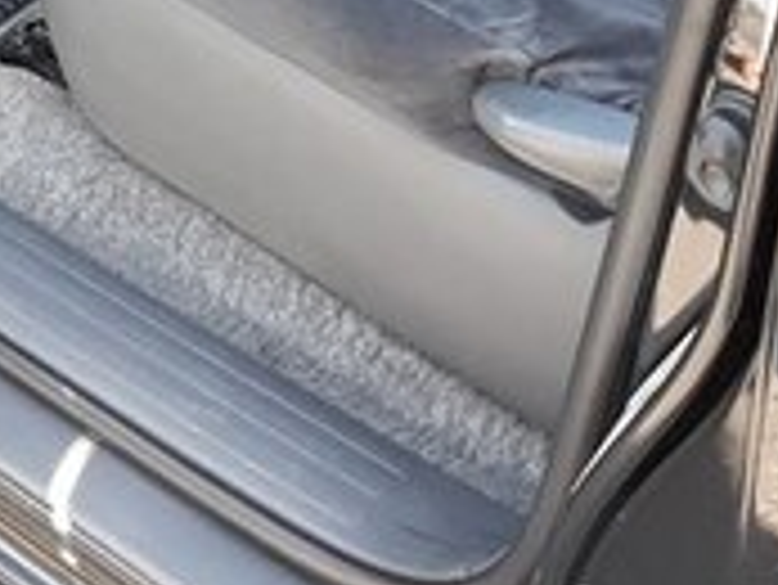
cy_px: -443
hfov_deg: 18.2
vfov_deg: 13.1
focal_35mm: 103
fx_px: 2317
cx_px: -117
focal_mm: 3.71
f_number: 1.7
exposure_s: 1/50
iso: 64
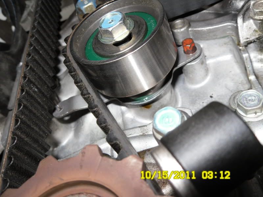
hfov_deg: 52.6
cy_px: 98
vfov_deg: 40.7
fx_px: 266
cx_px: 132
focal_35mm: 35
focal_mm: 6.3
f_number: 3.5
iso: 80
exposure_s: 1/45
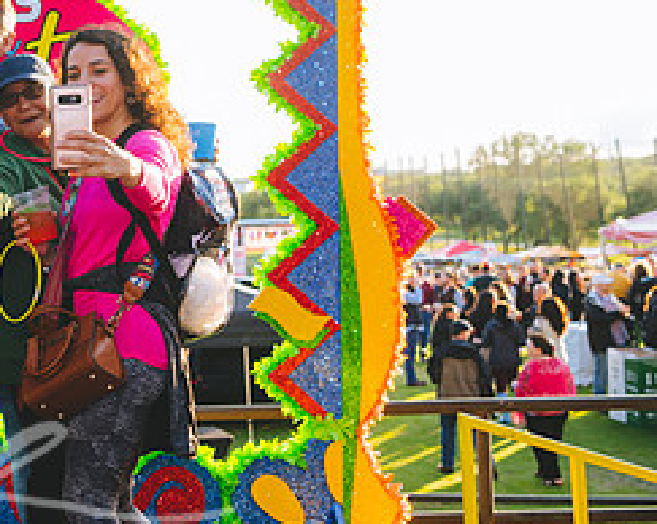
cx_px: -126
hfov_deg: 23.6
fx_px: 1438
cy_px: 197
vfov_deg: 20.6
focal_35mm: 74
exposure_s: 1/160
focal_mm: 29
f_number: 3.5
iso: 100
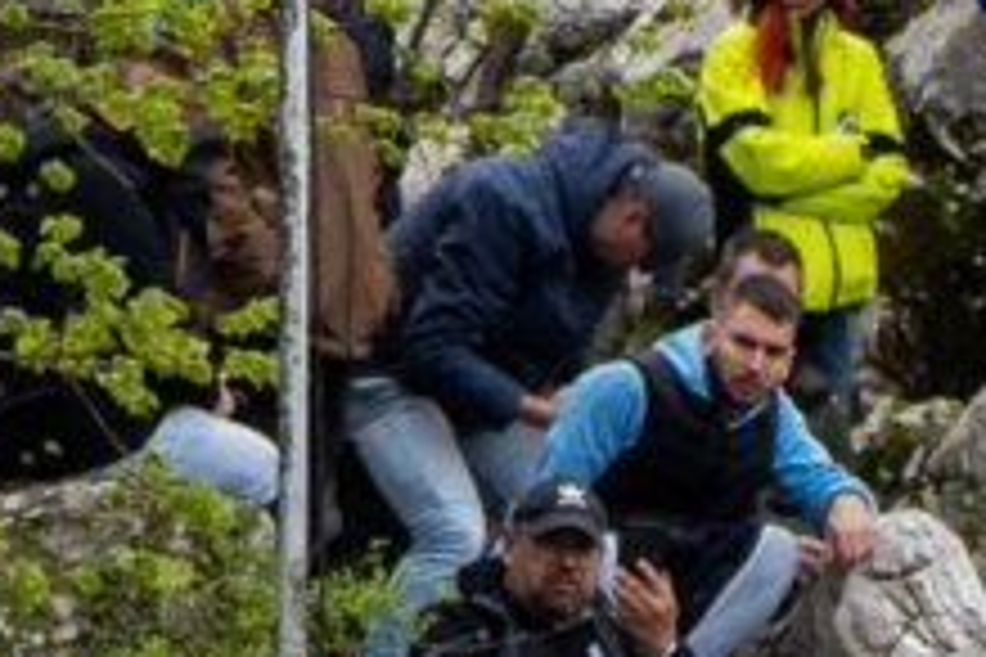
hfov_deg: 2.3
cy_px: 1254
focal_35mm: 908
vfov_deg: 1.5
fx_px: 24867
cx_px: -98
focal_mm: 72
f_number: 2.8
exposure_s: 1/5000
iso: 800
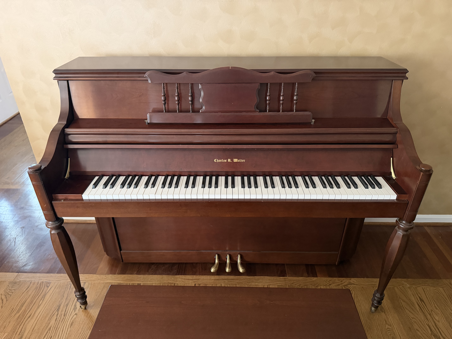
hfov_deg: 71.6
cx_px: 226
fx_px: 313
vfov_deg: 56.8
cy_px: 170
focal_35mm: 24
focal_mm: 6.76
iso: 800
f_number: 1.78
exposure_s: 1/30
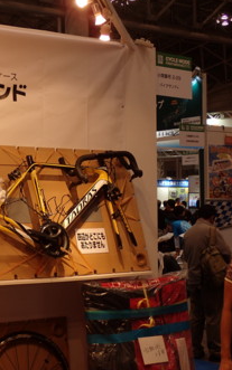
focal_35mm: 62
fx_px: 627
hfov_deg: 20.5
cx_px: 19
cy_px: 183
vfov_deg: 33.0
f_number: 2.9
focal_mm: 7.86
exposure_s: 1/50
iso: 100
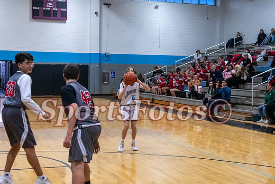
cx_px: 138
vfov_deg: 21.6
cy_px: 92
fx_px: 481
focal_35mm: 63
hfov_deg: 31.9
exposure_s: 1/500
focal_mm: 42
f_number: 4
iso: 4000
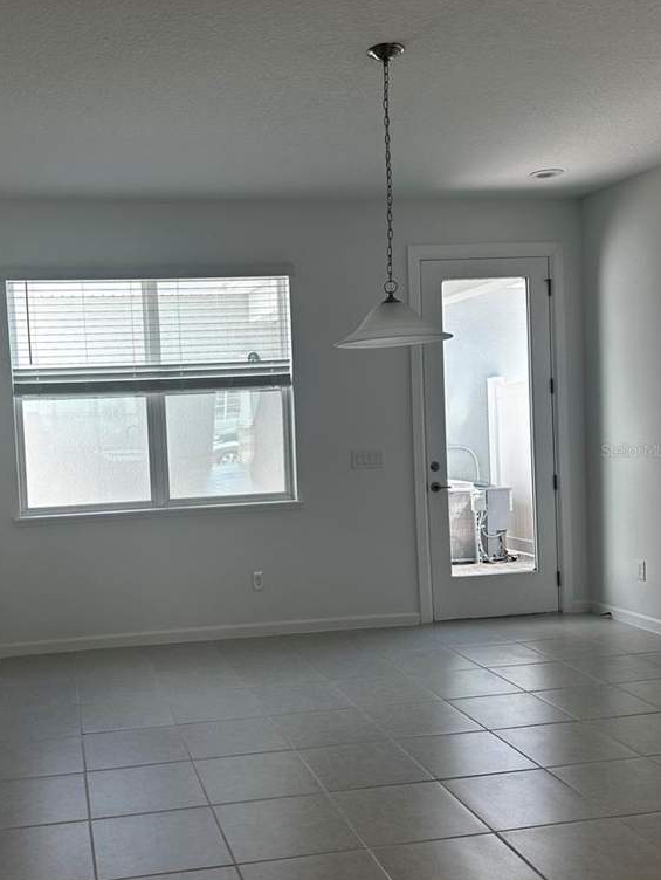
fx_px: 865
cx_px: 207
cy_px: 449
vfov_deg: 53.9
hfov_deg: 41.2
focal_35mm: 34
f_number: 1.78
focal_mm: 6.86
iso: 80
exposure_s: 1/264
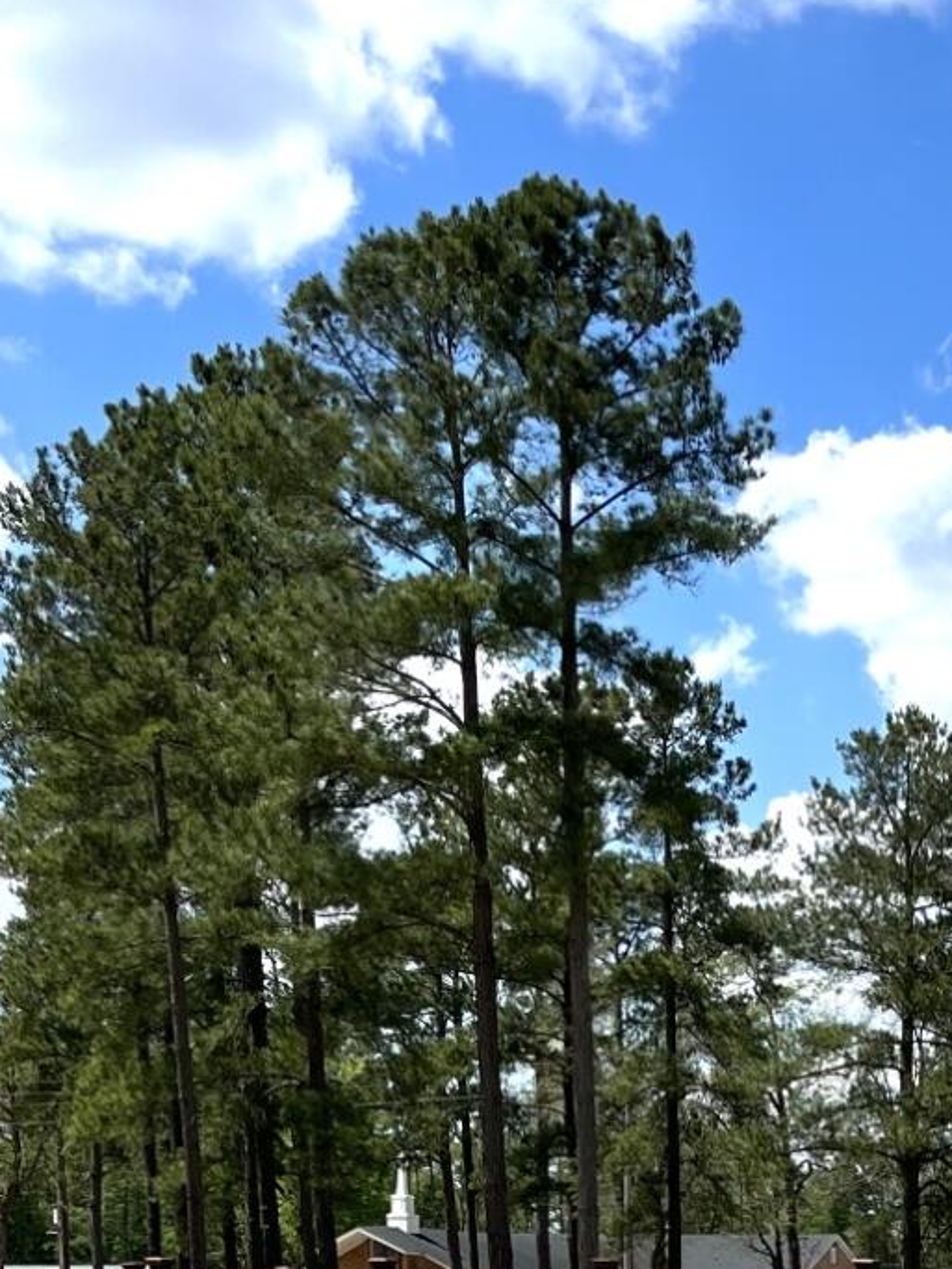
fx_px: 2787
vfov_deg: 22.8
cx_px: 1169
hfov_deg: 18.3
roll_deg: +1.1
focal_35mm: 76
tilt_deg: -6.4
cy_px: 1666
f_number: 1.6
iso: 50
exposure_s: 1/4149
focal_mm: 5.1
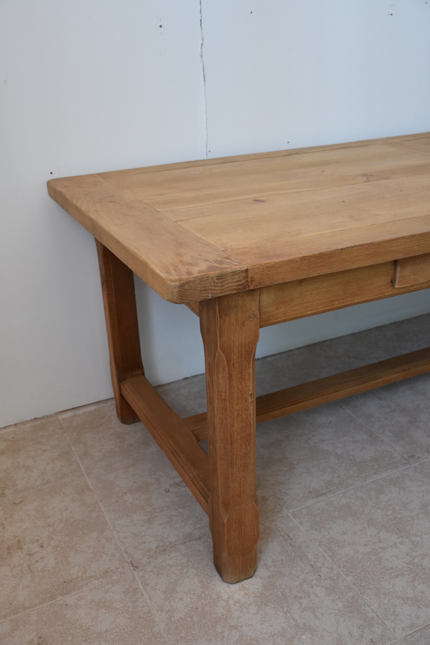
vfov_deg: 53.1
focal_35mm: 36
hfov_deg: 36.9
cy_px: 322
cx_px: 215
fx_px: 645
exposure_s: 1/80
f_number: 4.5
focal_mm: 24
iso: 800
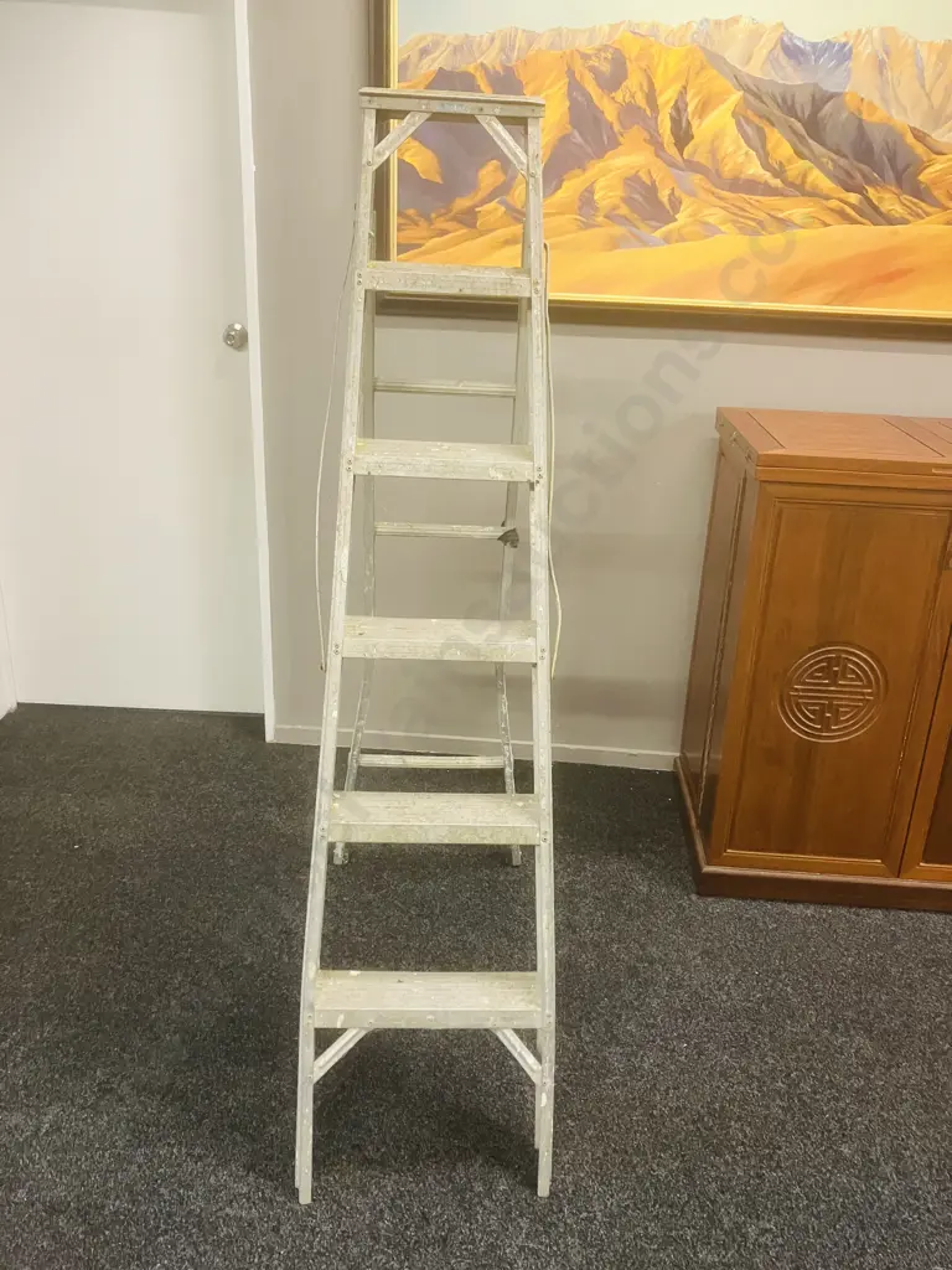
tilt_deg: -20.7
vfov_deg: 63.4
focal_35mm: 28
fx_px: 1027
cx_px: 476
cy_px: 635
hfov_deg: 49.7
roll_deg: -1.9
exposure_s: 1/50
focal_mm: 3.99
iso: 200
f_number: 1.8
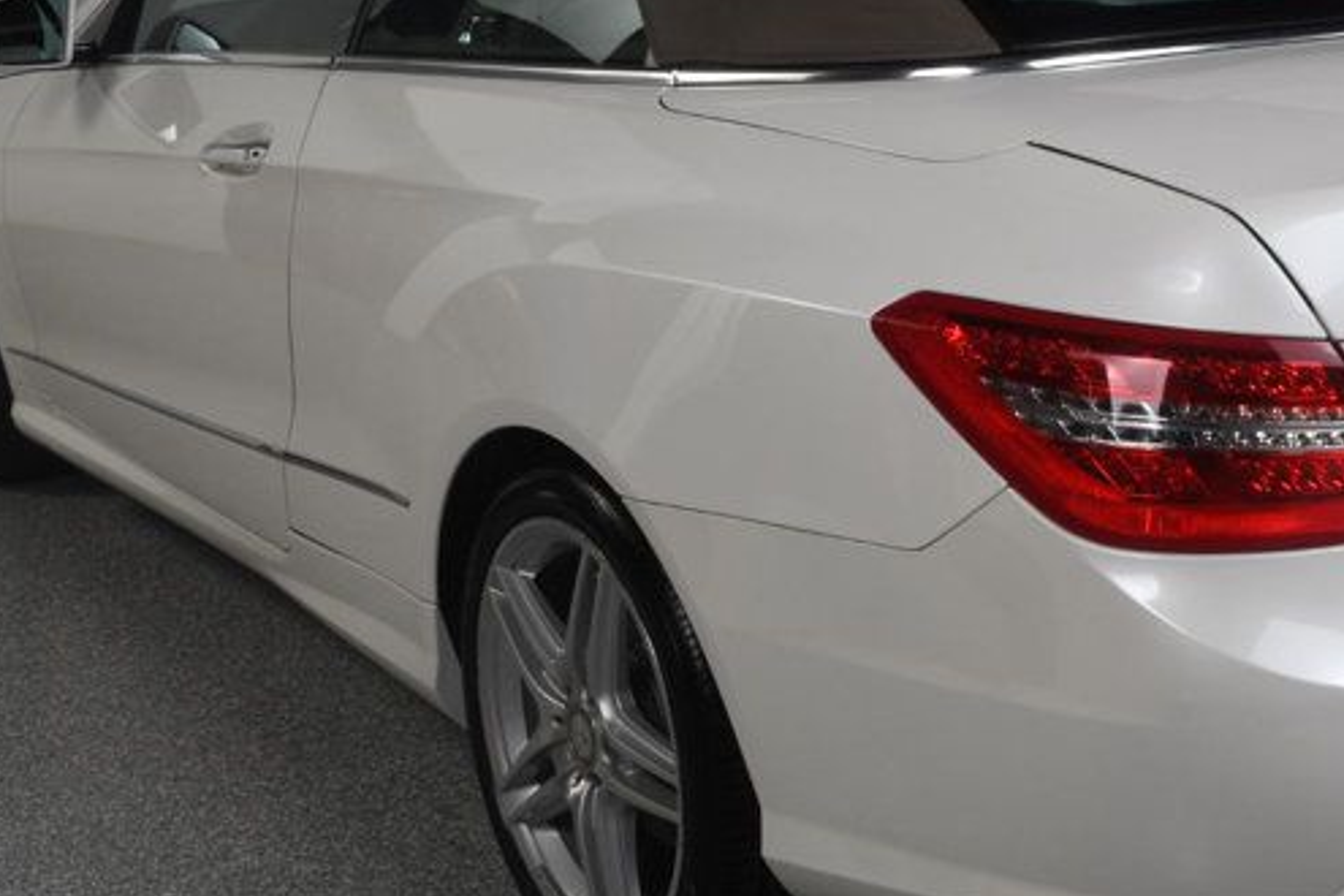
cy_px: 377
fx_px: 2314
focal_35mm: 62
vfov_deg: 21.9
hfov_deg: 31.7
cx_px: 1024
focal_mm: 20
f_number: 14
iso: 100
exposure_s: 1/160
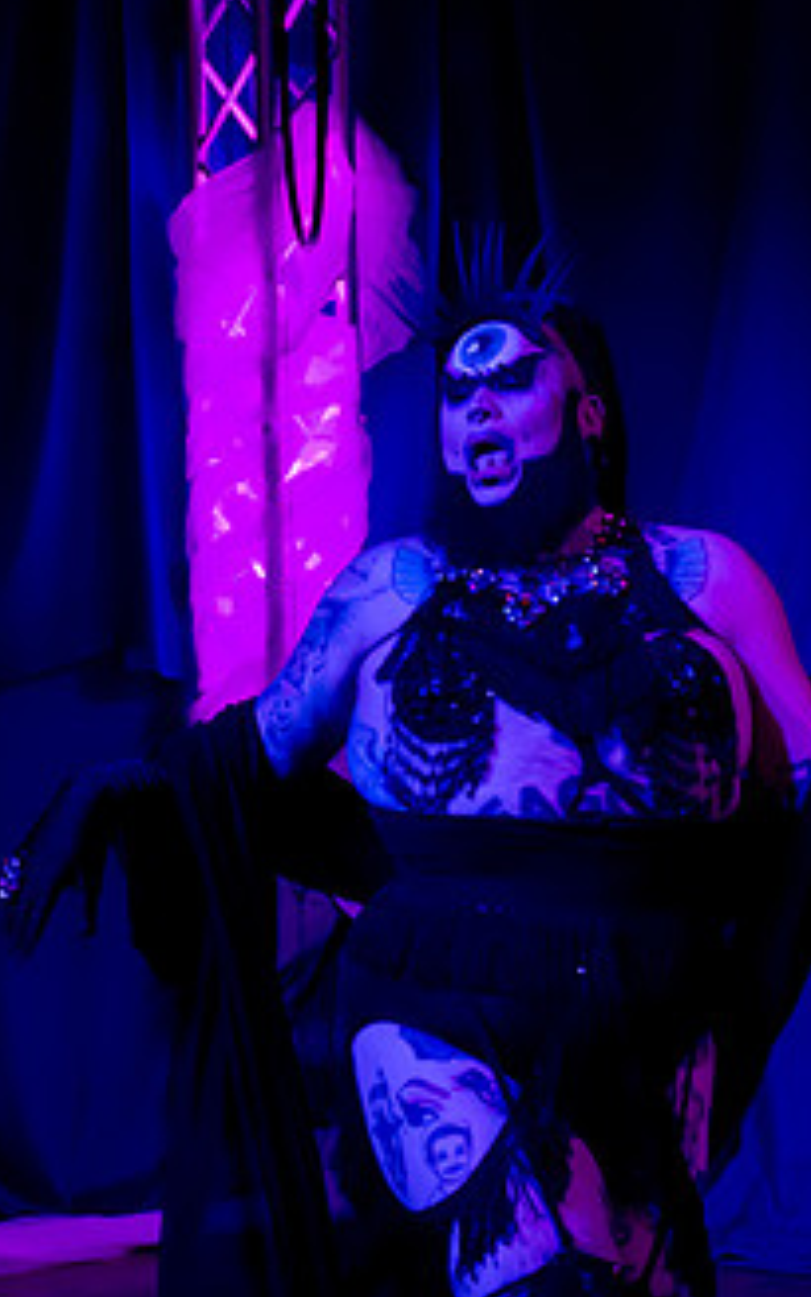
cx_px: 332
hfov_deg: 10.4
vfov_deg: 16.6
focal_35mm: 126
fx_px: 4456
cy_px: 538
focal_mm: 56
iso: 3200
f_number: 2.8
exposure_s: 1/100
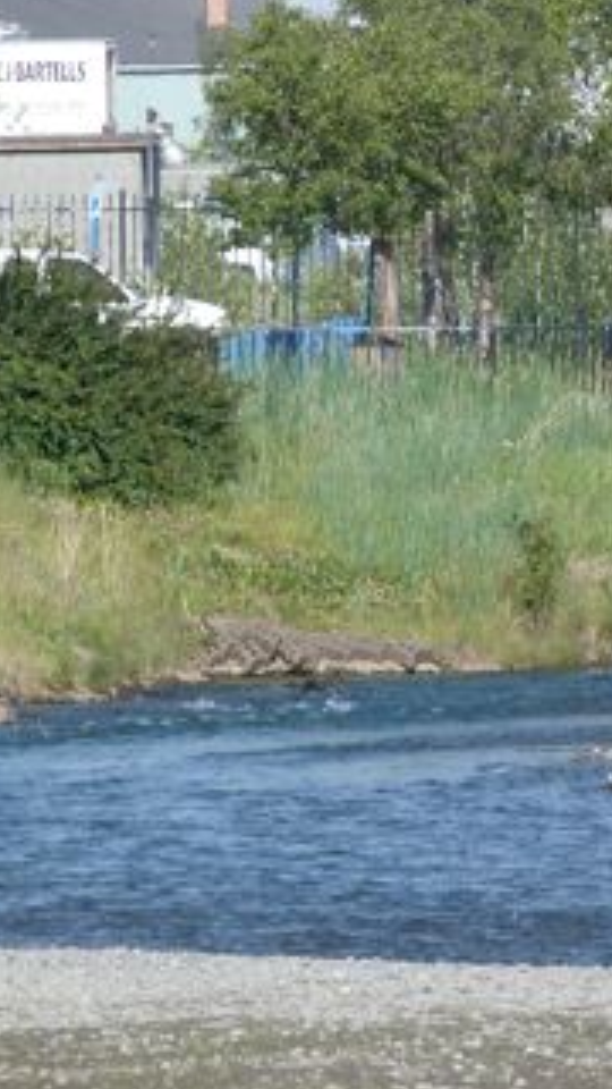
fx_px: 27493
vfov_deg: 2.3
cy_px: 524
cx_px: 500
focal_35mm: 953
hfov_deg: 1.3
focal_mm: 84.1
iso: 80
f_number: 5.6
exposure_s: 1/250
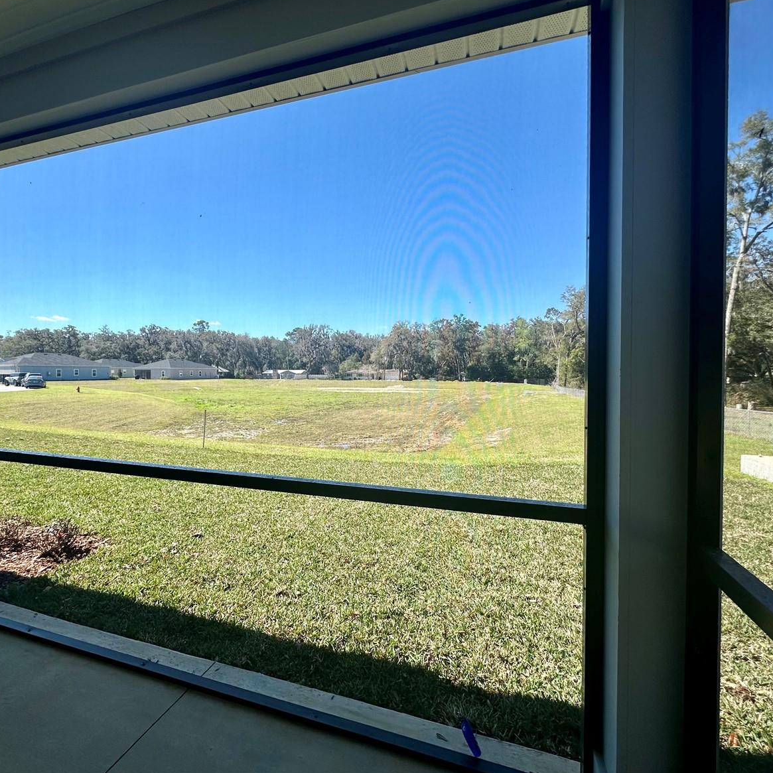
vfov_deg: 84.0
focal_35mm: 17
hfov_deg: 83.8
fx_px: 429
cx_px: 356
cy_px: 378
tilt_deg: -2.1
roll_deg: +0.5
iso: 40
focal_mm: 2.22
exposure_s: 1/988
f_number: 2.2
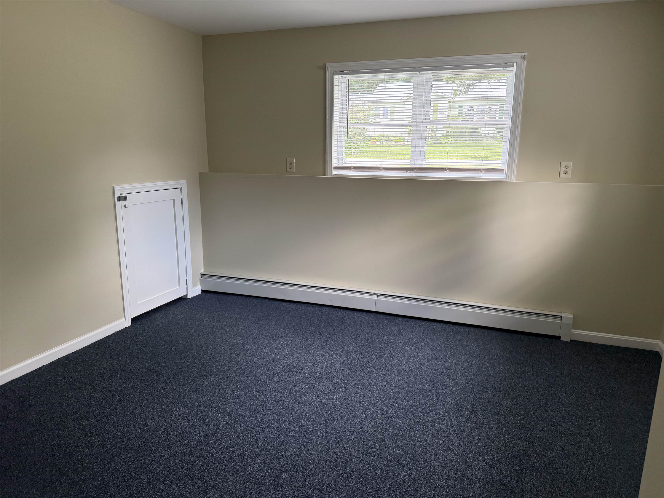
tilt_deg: -11.4
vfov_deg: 56.8
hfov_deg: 71.6
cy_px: 249
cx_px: 332
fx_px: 460
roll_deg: -0.6
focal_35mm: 24
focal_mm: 6.76
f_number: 1.78
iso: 200
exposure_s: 1/120
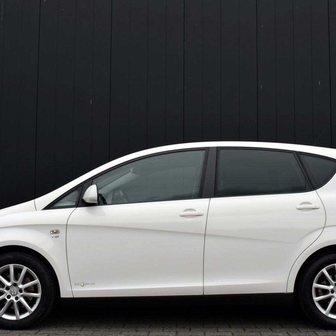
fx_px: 516
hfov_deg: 36.1
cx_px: 174
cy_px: 171
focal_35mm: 47
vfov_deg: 36.1
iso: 200
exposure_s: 1/320
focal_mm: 24
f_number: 9
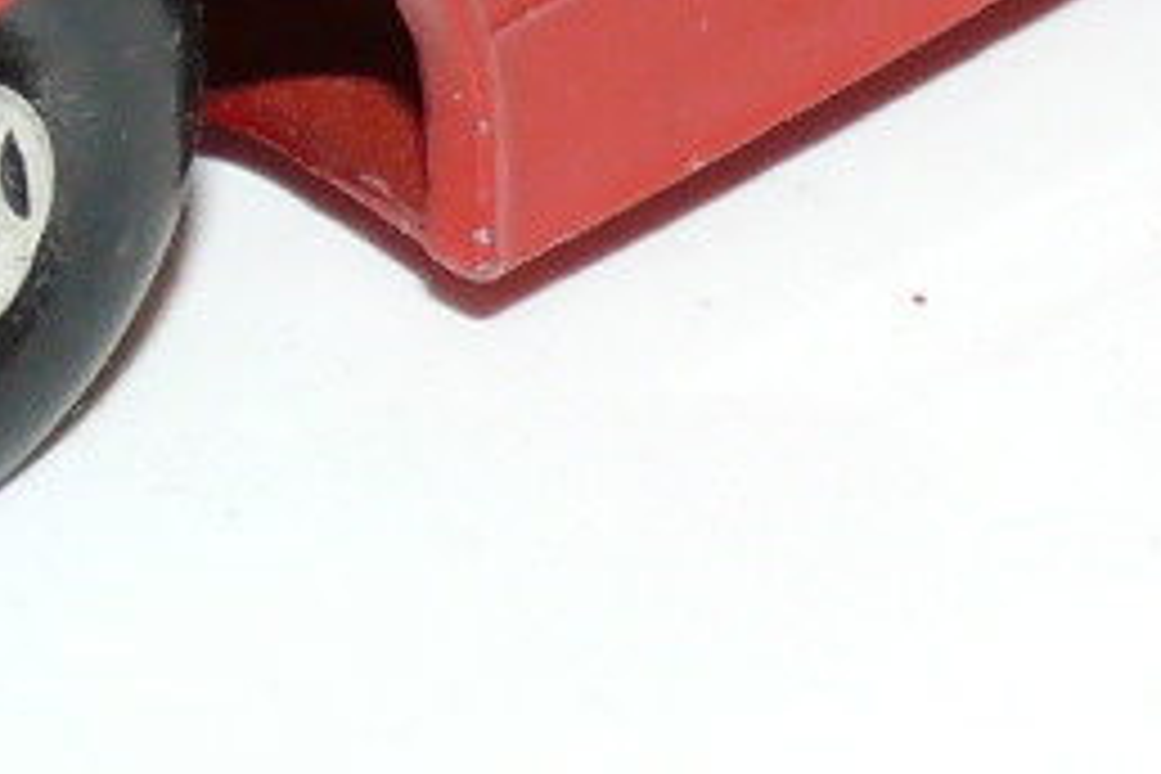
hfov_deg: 5.6
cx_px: 639
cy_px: -1336
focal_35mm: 367
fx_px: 11835
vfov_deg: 3.7
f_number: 4
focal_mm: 9.9
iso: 100
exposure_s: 1/30
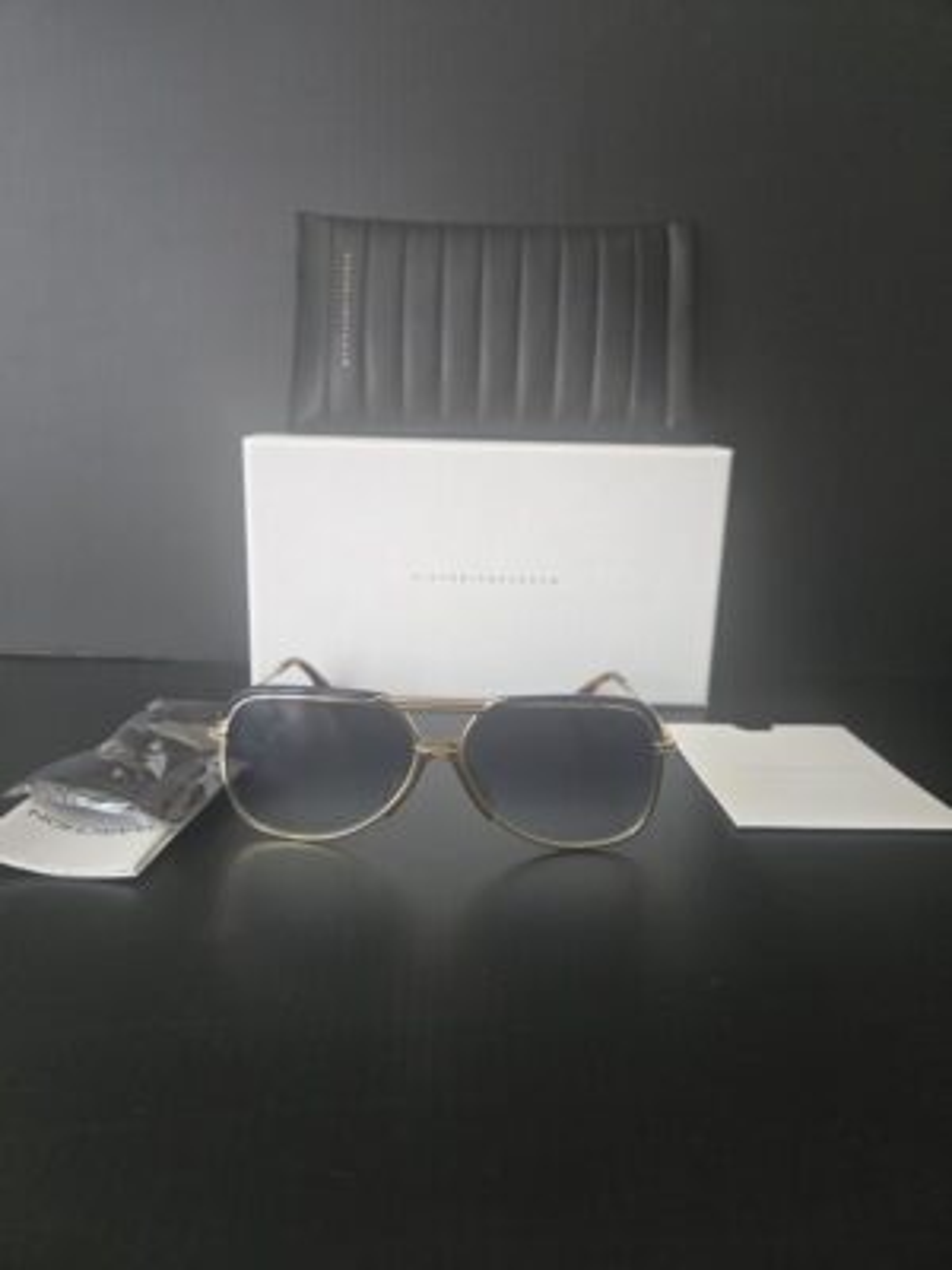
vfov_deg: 73.9
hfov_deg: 58.9
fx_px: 843
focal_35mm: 23
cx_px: 476
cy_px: 635
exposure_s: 1/120
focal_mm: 5.4
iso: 800
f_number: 1.8
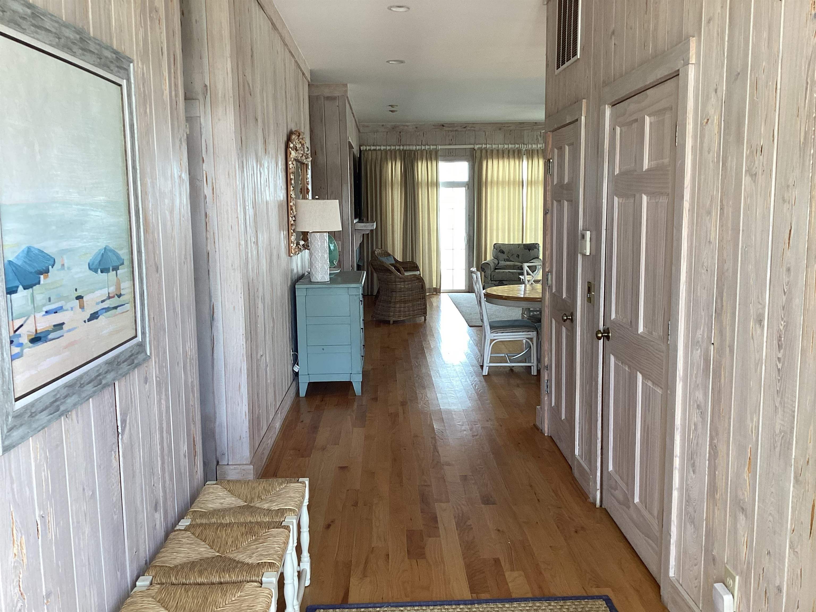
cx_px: 408
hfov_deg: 58.4
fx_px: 731
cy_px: 306
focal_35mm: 31
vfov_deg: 45.4
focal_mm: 3.3
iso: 80
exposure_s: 1/60
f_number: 2.4
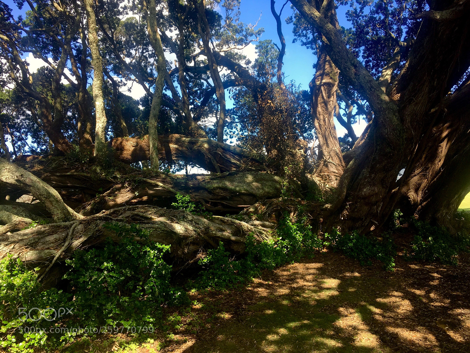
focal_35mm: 29
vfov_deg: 48.2
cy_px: 176
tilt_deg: +2.7
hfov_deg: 61.7
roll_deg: +4.6
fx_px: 394
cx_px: 235
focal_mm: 4.15
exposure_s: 1/370
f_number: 2.2
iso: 25
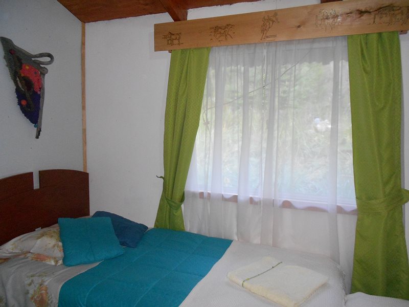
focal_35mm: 26
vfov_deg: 53.1
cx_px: 204
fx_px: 307
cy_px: 154
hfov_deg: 67.3
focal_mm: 4.6
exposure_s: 1/30
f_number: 3.2
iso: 400
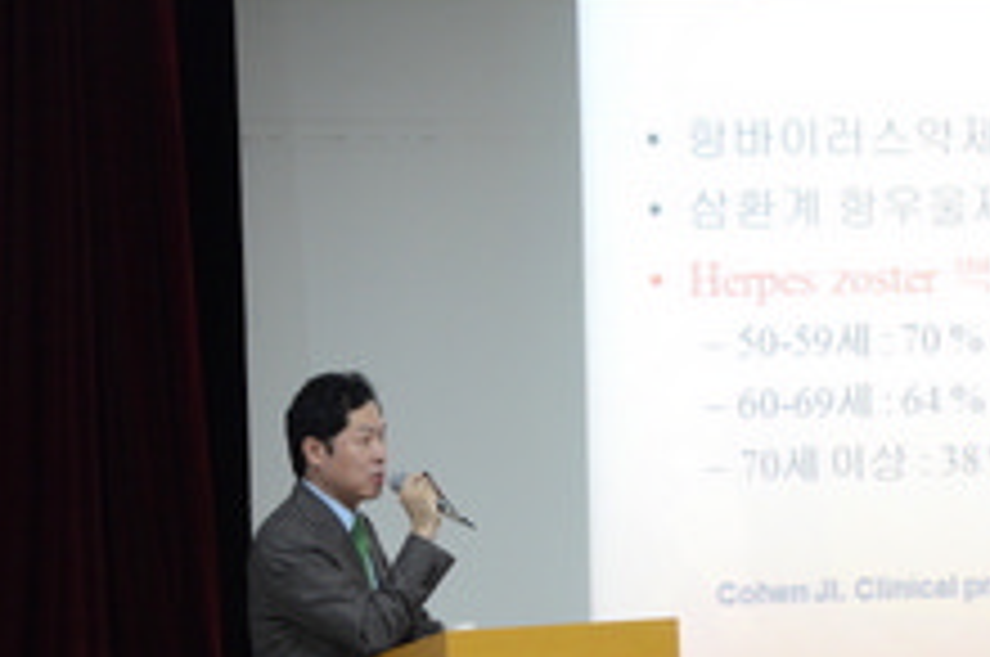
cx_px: 734
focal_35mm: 131
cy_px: 479
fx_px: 3597
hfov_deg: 15.6
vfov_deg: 10.4
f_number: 8
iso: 1250
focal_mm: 48
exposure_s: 1/4
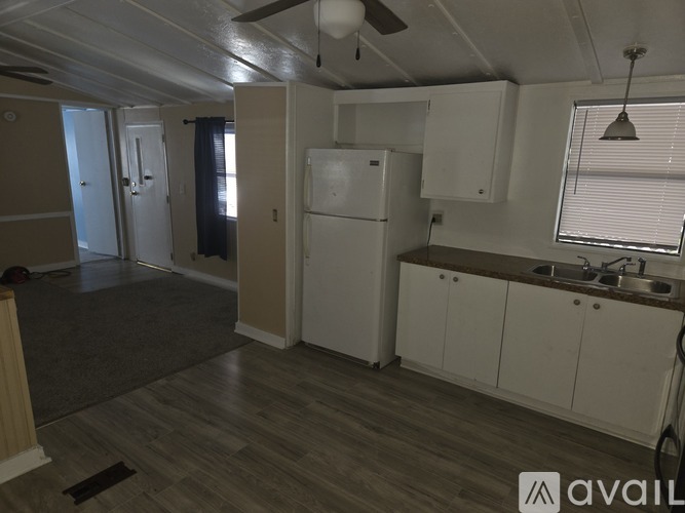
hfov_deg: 73.9
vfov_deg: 58.9
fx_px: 455
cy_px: 256
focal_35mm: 23
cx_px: 342
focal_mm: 5.4
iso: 125
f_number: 1.8
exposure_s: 1/24
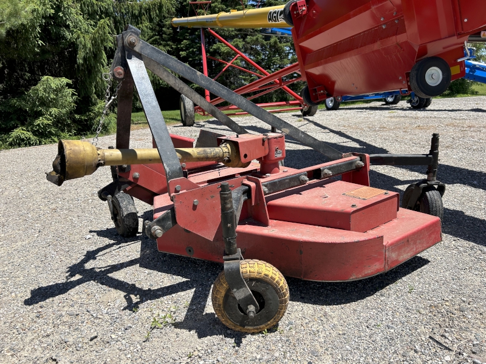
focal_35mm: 26
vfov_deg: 53.1
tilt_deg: -13.5
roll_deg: +3.7
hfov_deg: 67.3
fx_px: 365
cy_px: 182
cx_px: 243
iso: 50
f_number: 1.5
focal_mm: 5.7
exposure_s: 1/3257
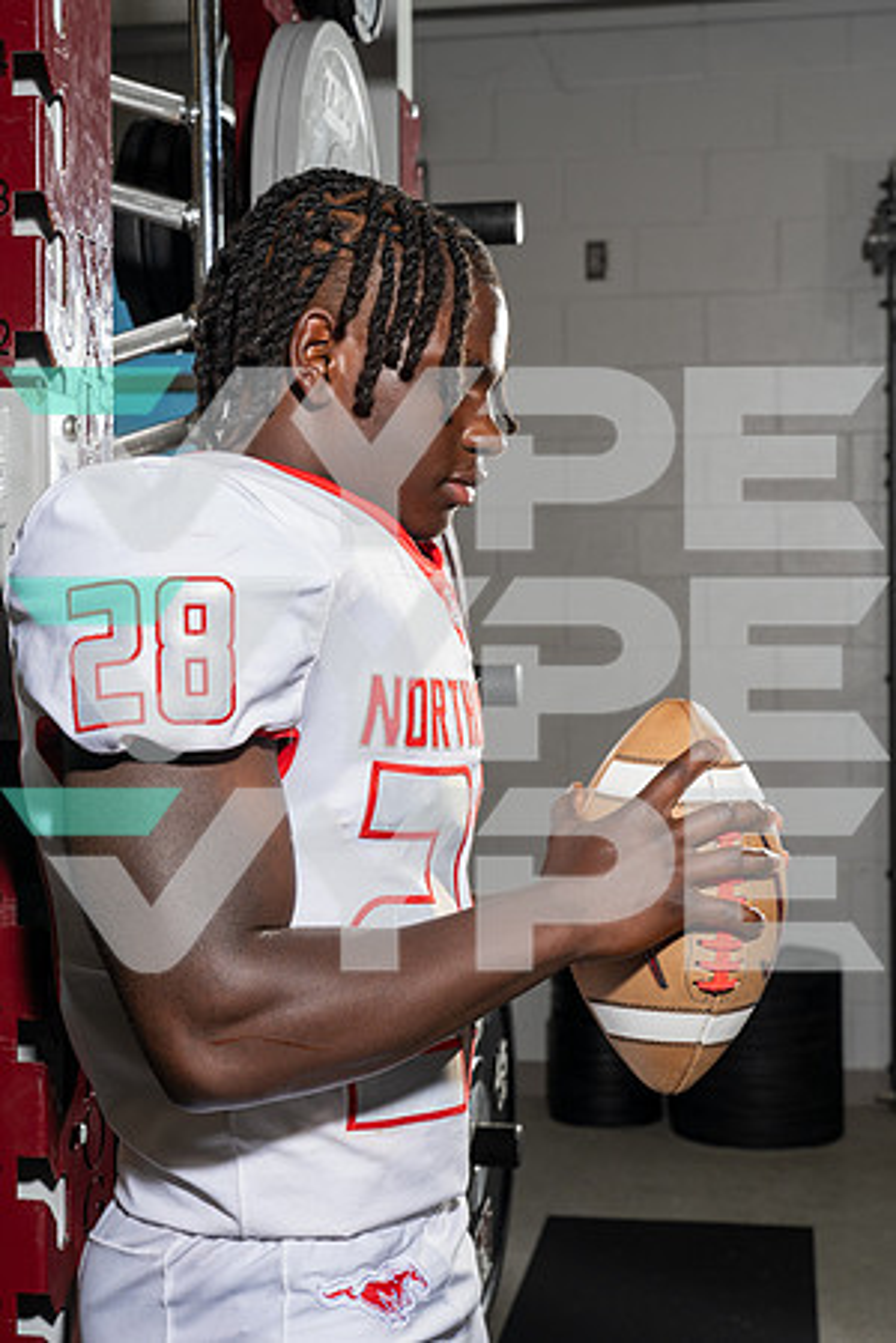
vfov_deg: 38.9
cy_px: 672
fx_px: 1904
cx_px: 448
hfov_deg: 26.5
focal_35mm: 51
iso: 320
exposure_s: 1/250
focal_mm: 51
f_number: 8
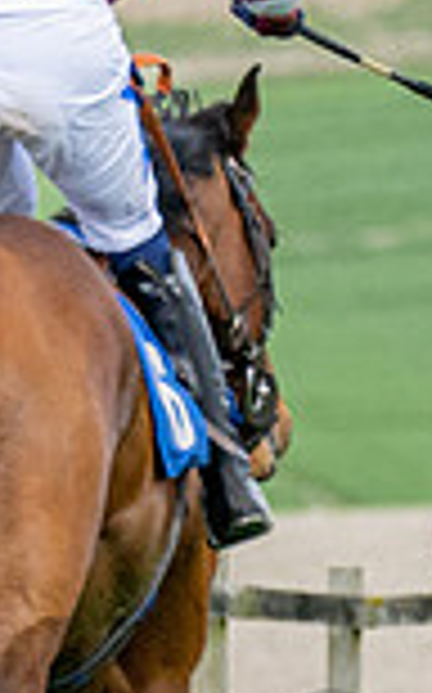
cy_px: 830
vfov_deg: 1.1
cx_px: 1329
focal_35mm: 1834
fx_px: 34613
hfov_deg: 0.7
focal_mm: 200
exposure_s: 1/2500
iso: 400
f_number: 4
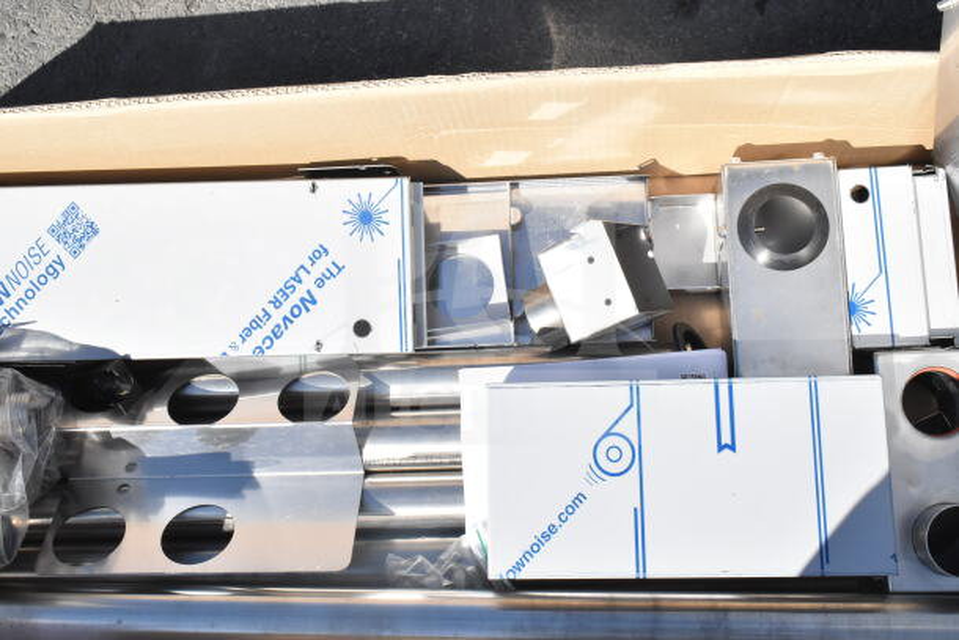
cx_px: 480
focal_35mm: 40
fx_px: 1079
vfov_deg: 33.0
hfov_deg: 47.9
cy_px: 320
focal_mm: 27
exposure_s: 1/800
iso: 1600
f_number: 14
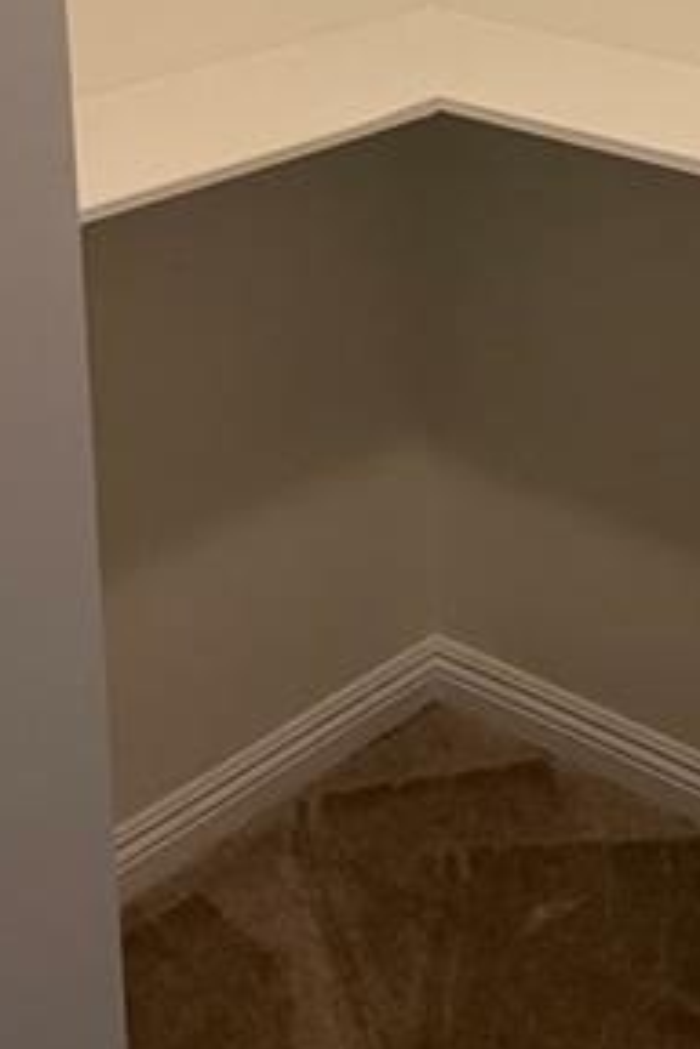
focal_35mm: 72
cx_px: 660
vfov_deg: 26.9
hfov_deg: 18.5
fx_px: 2100
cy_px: 73
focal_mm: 4.2
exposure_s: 1/40
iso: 400
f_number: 1.6
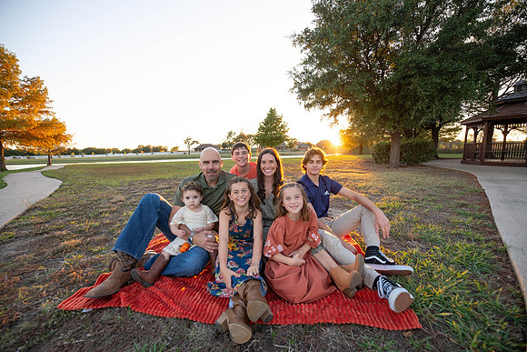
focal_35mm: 14
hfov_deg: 104.2
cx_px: 264
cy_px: 176
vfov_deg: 81.2
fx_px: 205
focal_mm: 14
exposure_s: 1/800
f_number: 3.2
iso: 500
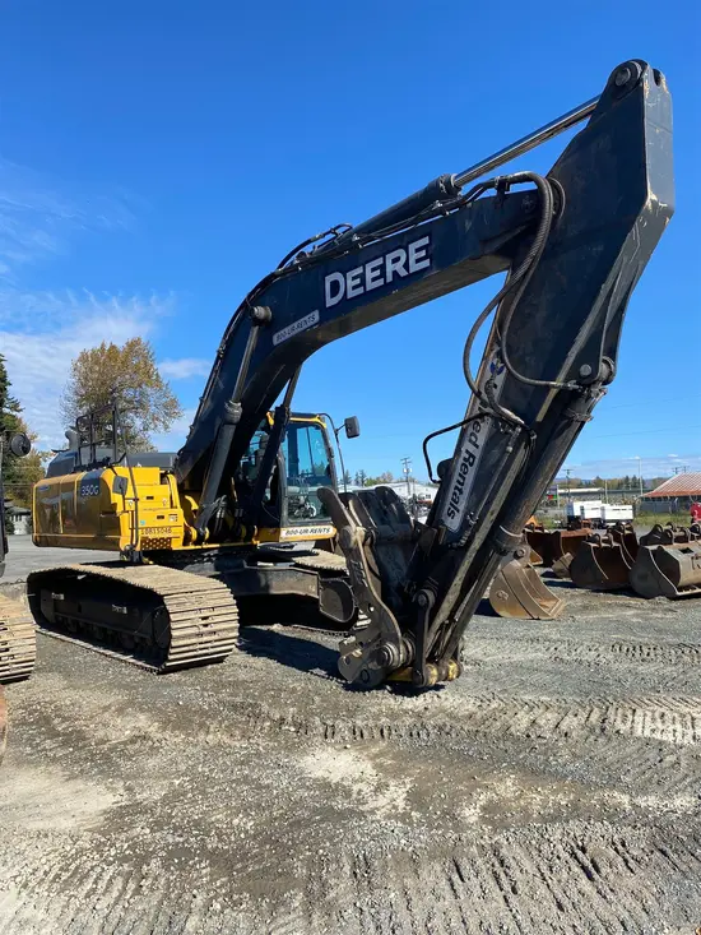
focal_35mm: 26
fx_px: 702
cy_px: 468
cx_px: 350
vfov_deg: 67.3
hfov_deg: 53.1
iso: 32
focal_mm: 4.25
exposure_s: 1/2222
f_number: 1.8
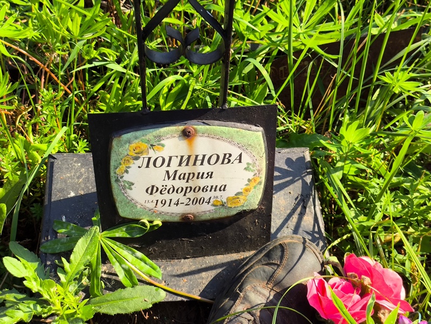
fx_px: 623
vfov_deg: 29.1
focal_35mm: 50
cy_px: 162
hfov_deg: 38.2
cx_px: 216
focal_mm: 4.71
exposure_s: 1/541
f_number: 1.7
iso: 50
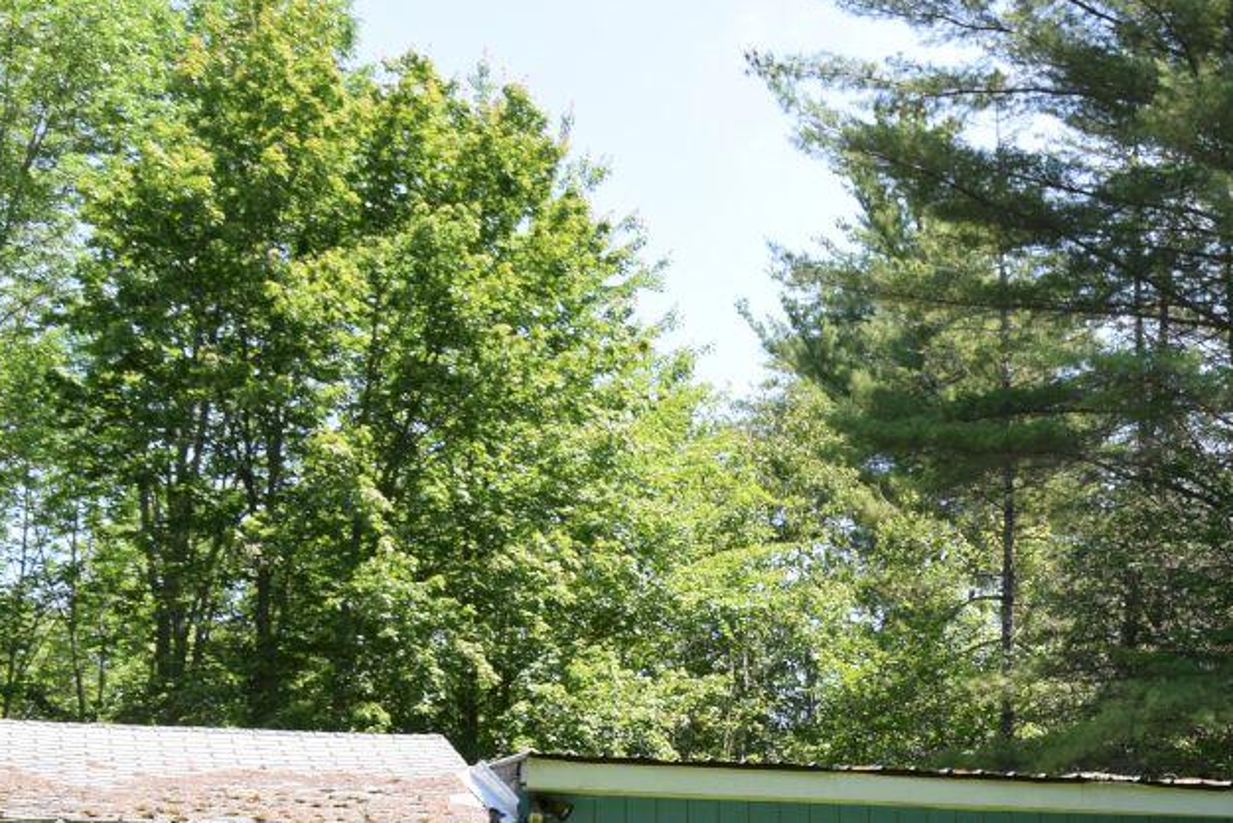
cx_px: 1077
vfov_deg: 18.1
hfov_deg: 27.2
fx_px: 2466
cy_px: 949
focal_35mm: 72
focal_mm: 20
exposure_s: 1/250
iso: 280
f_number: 8
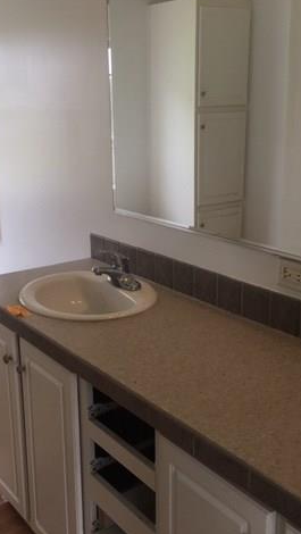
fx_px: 609
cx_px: 154
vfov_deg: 47.3
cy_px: 265
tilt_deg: -15.0
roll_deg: +0.9
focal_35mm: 43
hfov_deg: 27.8
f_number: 2.2
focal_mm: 4.15
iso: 25
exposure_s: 1/40
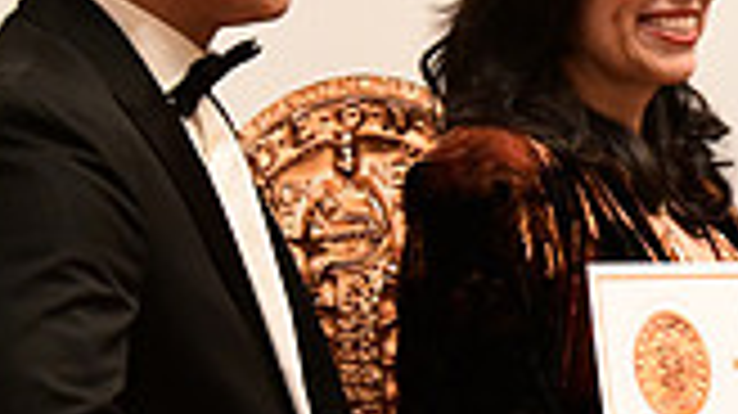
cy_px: 250
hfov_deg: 6.7
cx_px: 878
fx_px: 6238
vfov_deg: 3.8
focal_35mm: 319
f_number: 2.8
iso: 8000
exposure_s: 1/80
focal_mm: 86
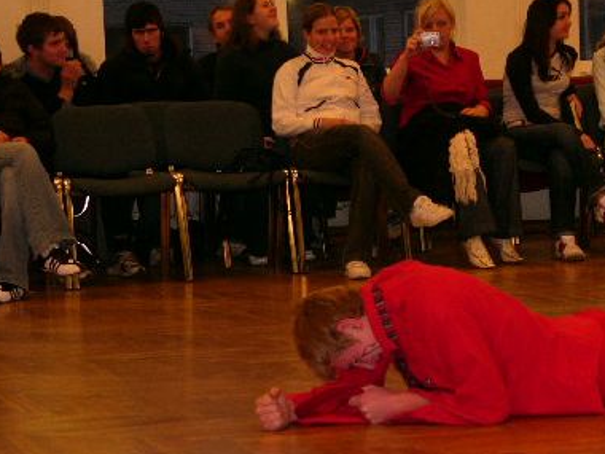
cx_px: 431
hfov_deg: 13.9
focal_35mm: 142
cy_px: 339
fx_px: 2482
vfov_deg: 10.4
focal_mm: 22.5
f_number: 2.4
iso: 100
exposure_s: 1/60
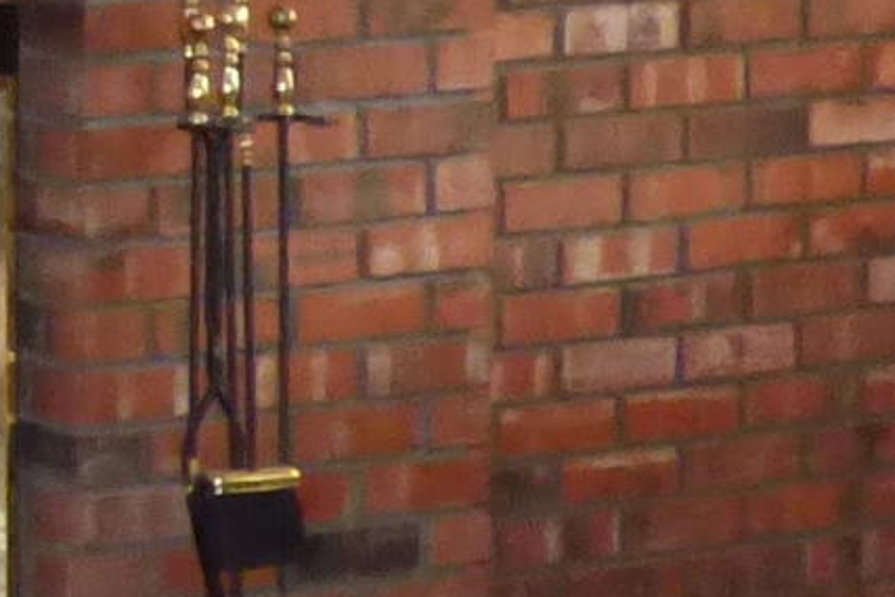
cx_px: -994
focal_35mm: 219
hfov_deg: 8.8
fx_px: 5446
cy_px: -42
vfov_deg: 6.3
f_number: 3.3
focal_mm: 5.29
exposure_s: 1/60
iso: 800
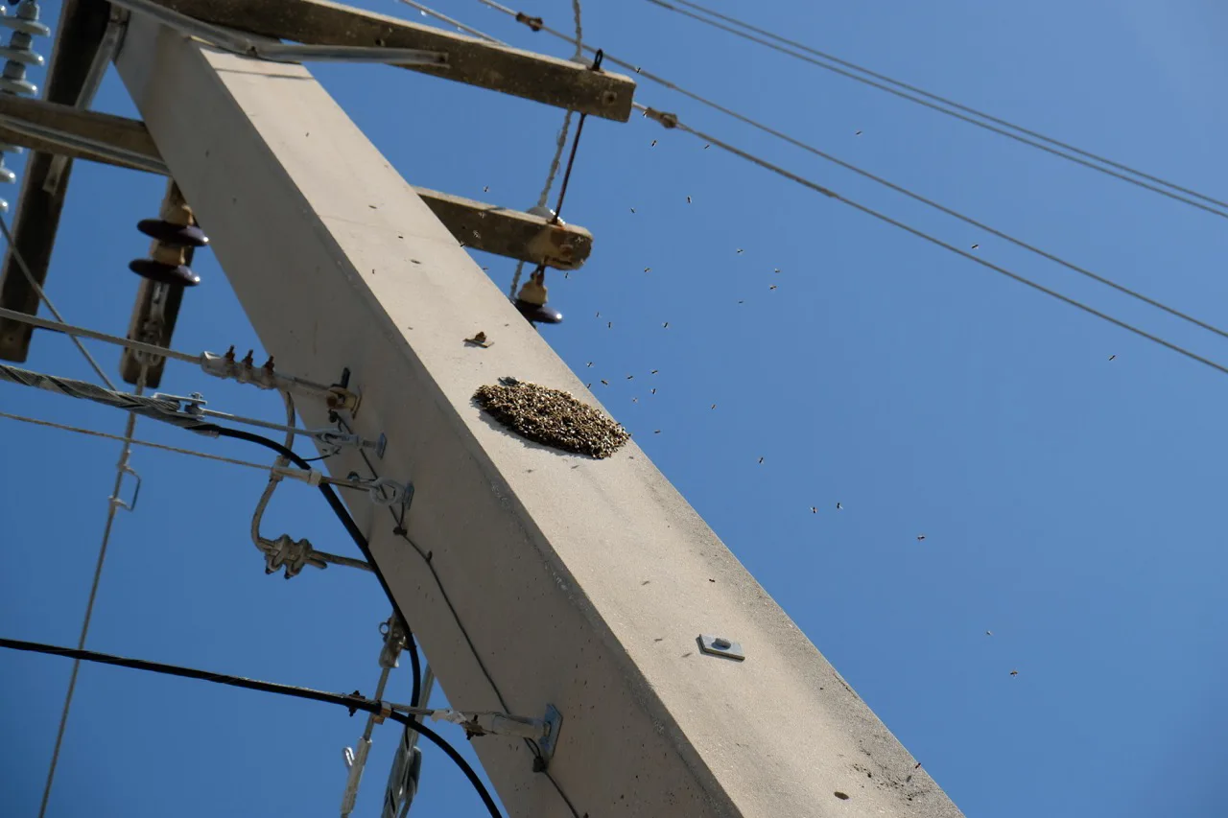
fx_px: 2831
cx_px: 614
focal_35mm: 83
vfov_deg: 16.5
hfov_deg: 24.5
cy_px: 409
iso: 200
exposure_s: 1/1000
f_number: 5.6
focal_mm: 55
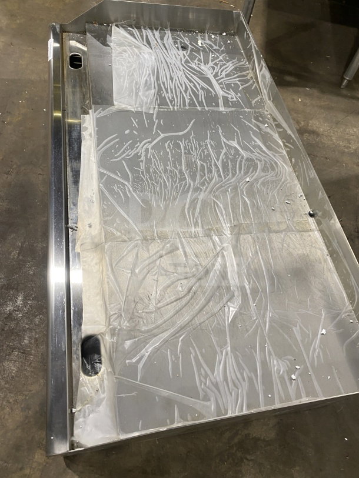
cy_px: 239
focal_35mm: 26
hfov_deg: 53.1
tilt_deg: -55.5
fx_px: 359
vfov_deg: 67.3
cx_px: 180
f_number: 1.8
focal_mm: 4.25
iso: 125
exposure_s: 1/61
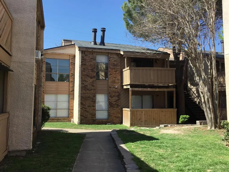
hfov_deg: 58.4
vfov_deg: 45.4
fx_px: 205
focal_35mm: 31
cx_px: 114
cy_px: 86
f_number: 2.4
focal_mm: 3.3
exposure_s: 1/806
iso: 25
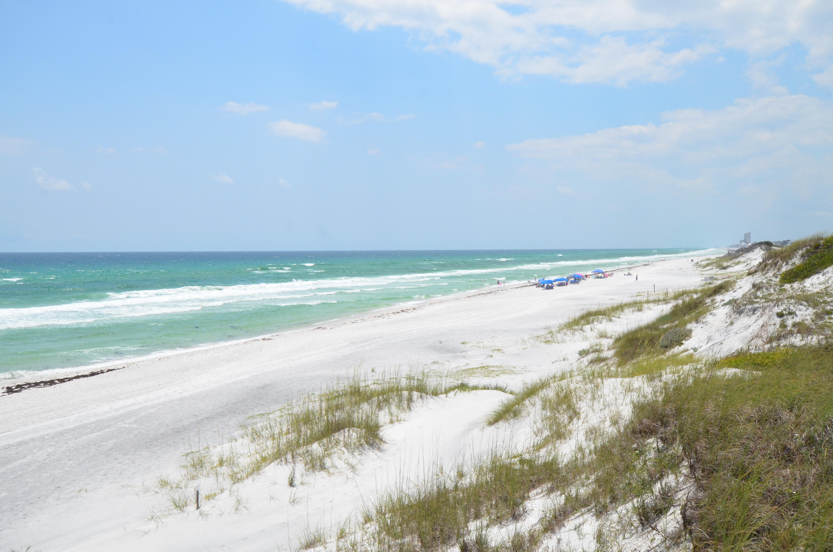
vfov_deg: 36.7
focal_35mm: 36
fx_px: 831
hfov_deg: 53.2
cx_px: 416
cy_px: 276
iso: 400
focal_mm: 24
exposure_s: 1/640
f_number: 13
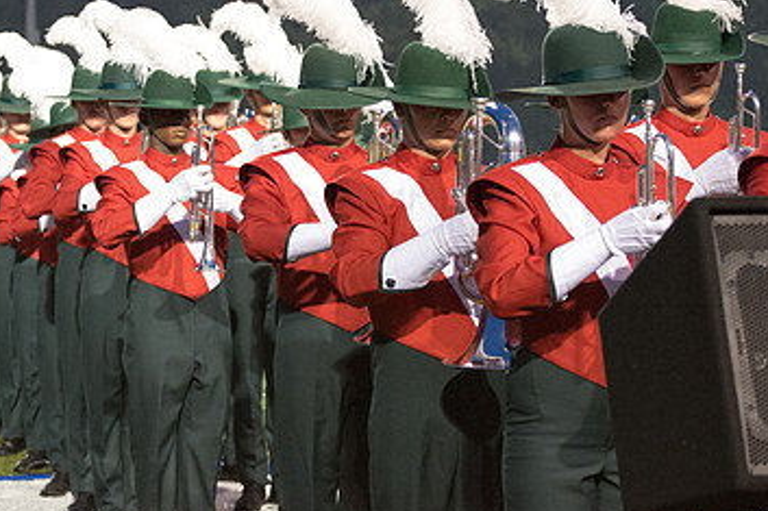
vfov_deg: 11.9
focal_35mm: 115
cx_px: 342
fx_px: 2452
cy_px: 246
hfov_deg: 17.8
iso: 10000
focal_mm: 70
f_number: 4.5
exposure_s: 1/200
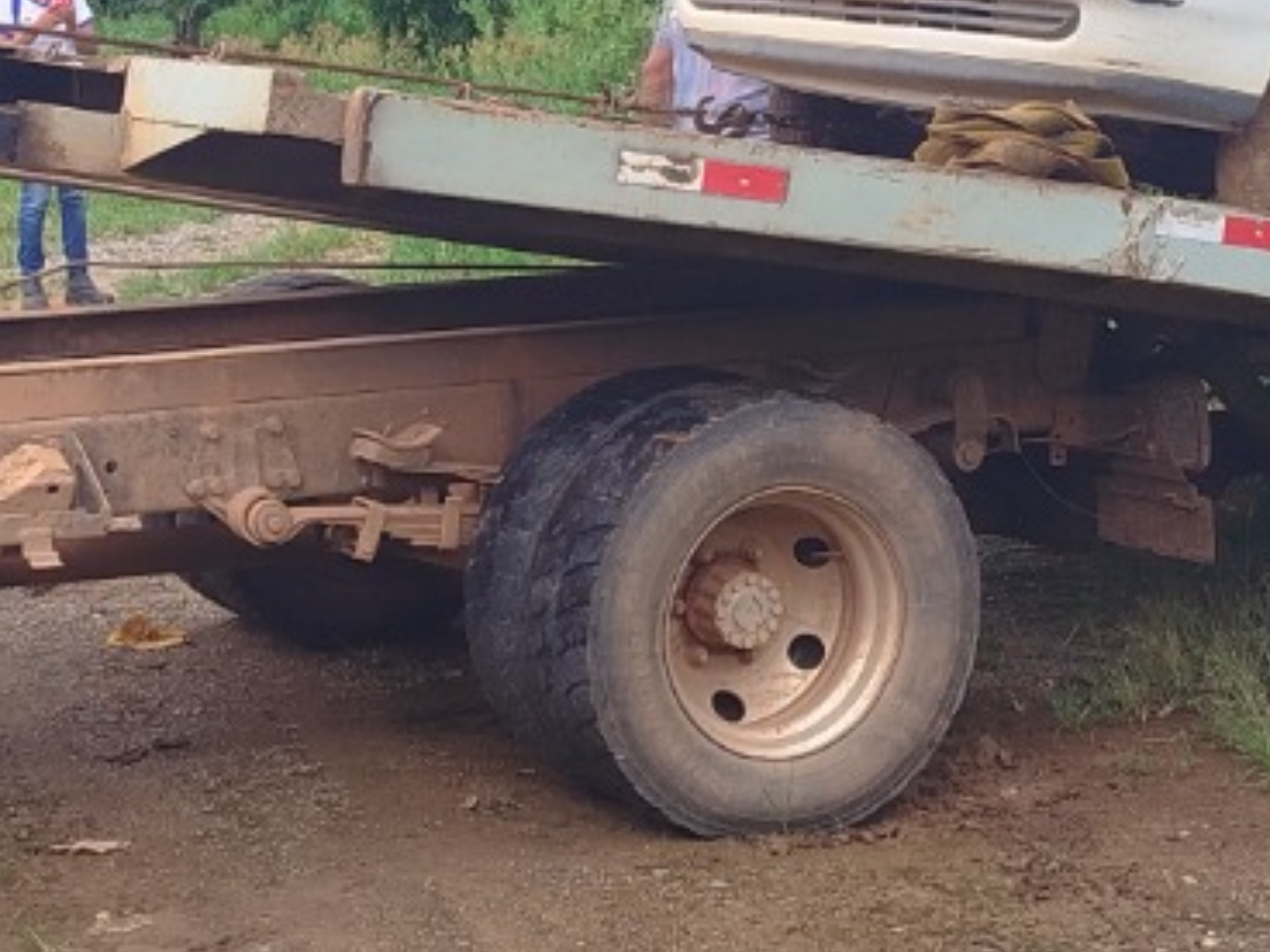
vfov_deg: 15.7
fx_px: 3449
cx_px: 435
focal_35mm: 94
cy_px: 366
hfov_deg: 20.8
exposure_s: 1/165
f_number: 1.7
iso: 50
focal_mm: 5.31
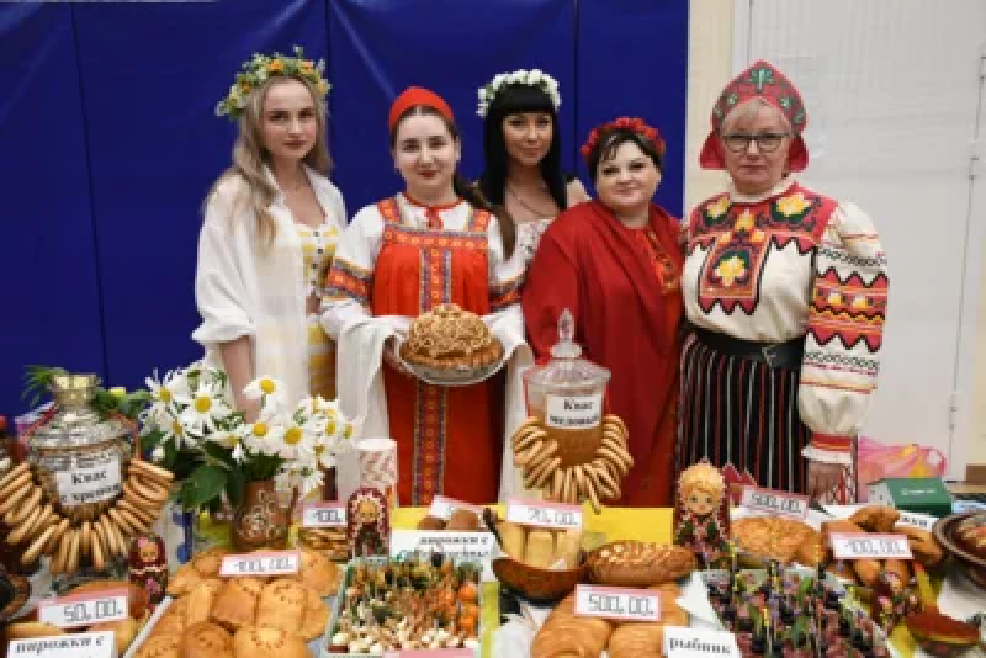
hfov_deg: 53.1
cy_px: 329
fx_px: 986
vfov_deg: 36.9
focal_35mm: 36
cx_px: 493
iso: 3200
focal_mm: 24
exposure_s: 1/250
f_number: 5.6
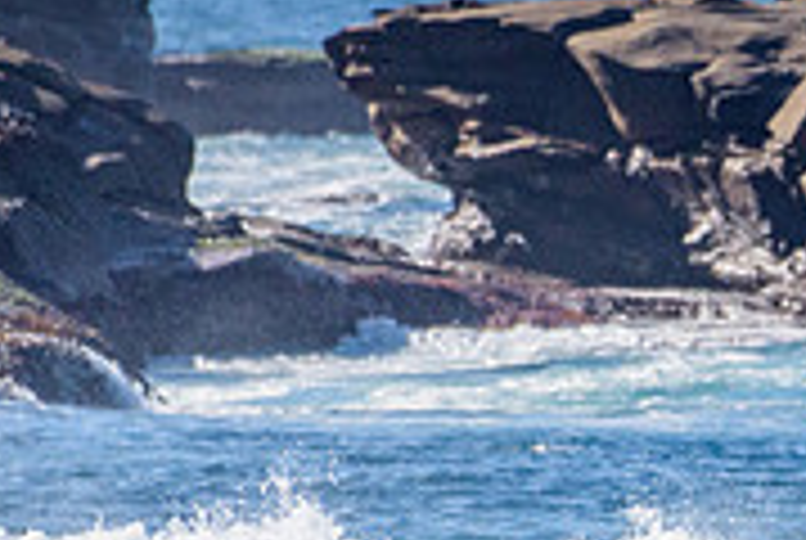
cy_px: 554
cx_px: 1349
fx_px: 44470
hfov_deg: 1.0
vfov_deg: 0.7
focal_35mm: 1983
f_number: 5.6
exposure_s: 1/8000
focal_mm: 500
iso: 500
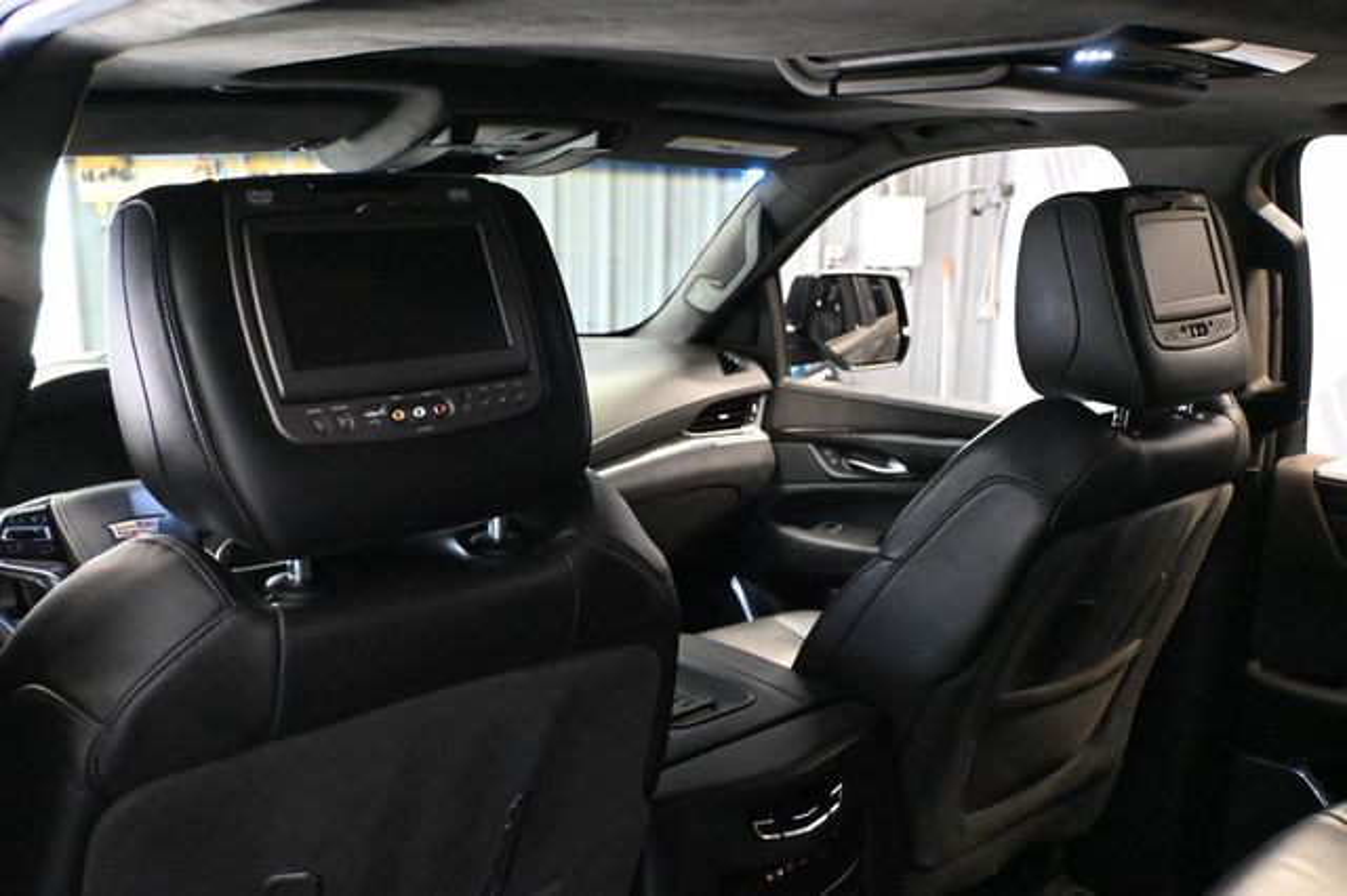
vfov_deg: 40.8
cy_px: 448
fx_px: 1206
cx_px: 674
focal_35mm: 32
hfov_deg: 58.4
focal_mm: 21.5
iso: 11400
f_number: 4
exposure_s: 1/60
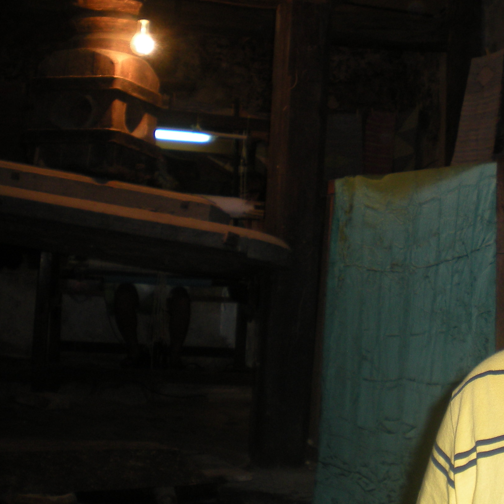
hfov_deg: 24.9
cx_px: 460
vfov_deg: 25.7
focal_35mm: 67
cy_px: 211
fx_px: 1104
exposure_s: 1/60
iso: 91
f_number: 3.1
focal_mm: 6.3
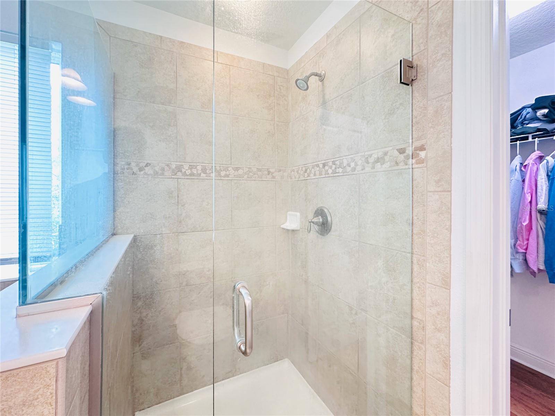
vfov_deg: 85.7
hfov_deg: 102.1
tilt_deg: -2.2
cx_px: 278
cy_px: 208
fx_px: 224
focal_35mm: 14
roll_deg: -0.4
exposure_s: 1/60
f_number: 2.2
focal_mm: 2.22
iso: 400
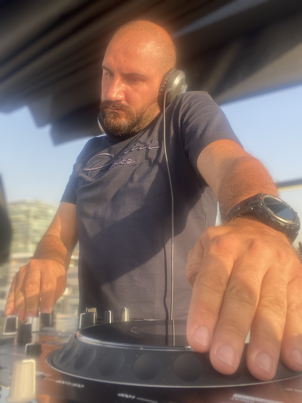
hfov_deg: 46.8
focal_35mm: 30
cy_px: 202
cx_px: 151
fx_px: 349
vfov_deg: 60.0
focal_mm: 2.71
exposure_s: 1/189
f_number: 2.2
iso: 25
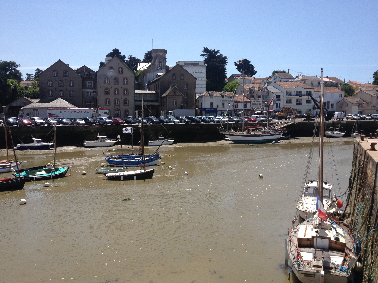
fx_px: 382
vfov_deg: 40.7
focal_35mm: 35
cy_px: 142
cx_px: 189
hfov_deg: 52.6
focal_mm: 4.28
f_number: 2.4
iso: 50
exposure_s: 1/2208
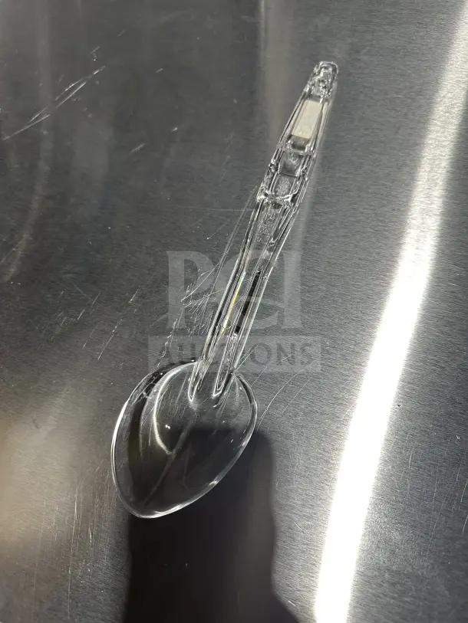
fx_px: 433
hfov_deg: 56.8
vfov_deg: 71.6
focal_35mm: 24
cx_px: 234
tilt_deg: -69.1
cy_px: 312
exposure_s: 1/121
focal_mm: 6.86
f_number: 1.78
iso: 200
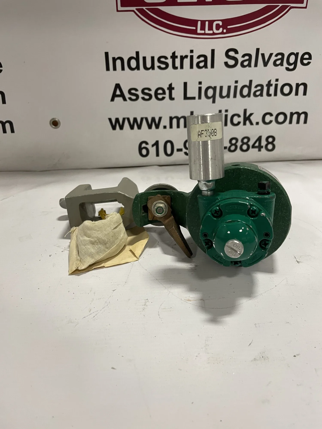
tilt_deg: -24.7
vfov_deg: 67.3
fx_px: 322
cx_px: 161
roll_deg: -0.5
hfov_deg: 53.1
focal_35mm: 26
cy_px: 214
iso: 125
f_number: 1.6
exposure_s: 1/60
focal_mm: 4.2
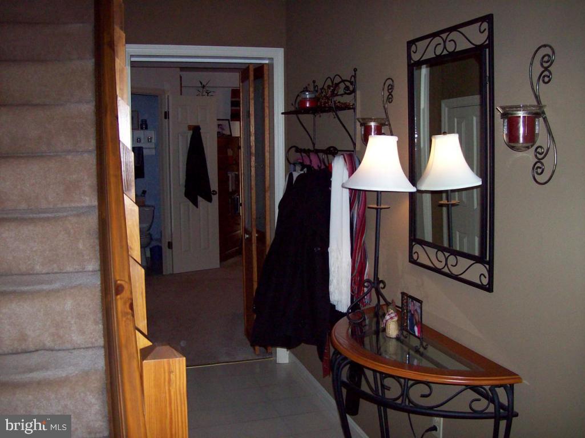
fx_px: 608
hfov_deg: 51.4
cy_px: 219
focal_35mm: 36
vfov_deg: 39.6
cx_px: 292
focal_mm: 6
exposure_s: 1/64
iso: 140
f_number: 2.7
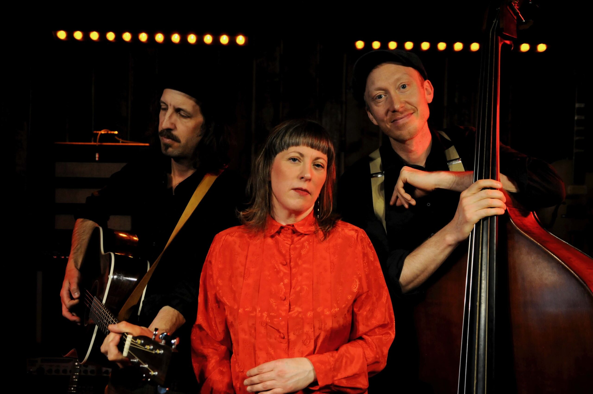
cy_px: 197
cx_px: 296
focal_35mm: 39
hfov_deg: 49.6
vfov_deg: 34.1
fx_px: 642
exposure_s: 1/200
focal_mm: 26
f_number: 2.8
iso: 800
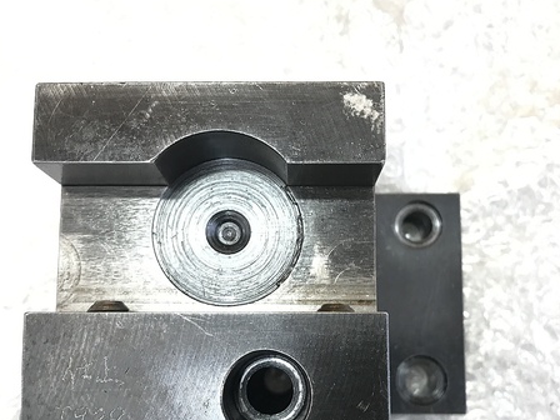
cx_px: 292
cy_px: 276
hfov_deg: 46.8
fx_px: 647
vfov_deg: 35.6
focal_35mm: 40
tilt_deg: -87.5
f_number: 1.8
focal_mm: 3.99
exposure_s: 1/25
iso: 40
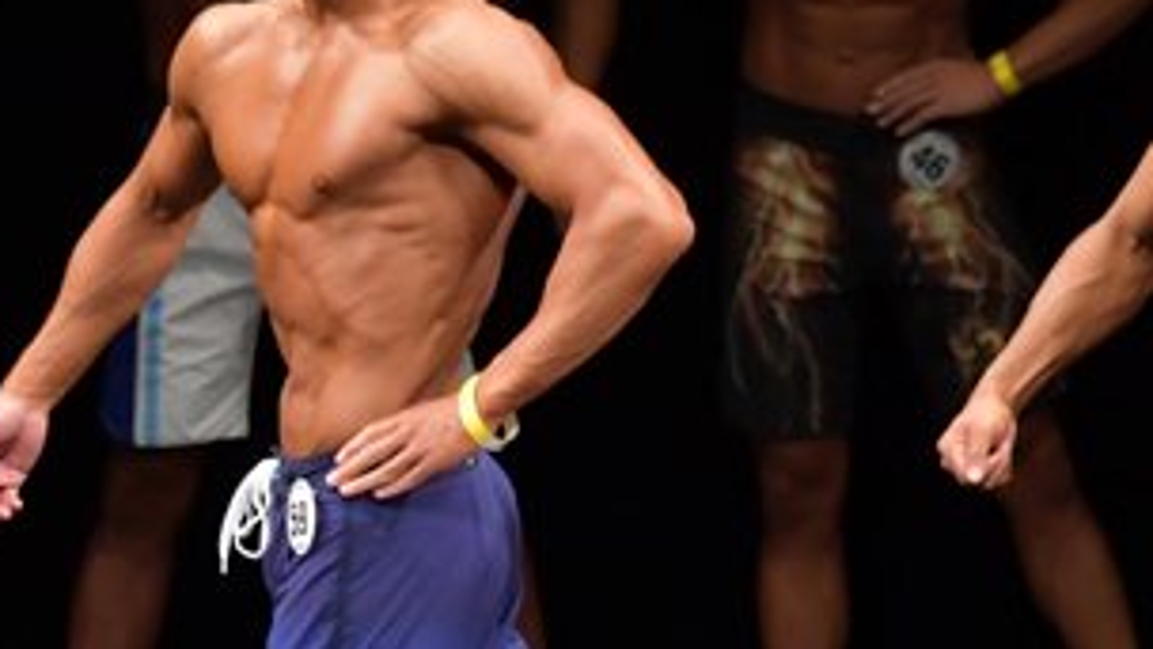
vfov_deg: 1.6
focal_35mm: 761
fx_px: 23266
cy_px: 539
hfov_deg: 2.8
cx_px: 78
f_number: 5.6
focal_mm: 190
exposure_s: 1/400
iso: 3200
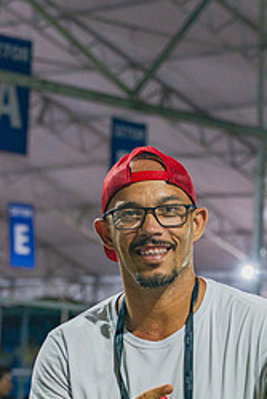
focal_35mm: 162
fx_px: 1800
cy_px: 337
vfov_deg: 12.6
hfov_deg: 8.5
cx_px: 216
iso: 1000
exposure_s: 1/125
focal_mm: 90
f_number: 5.6
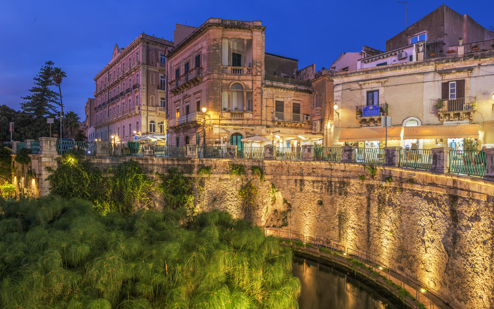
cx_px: 268
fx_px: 269
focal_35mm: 20
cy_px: 167
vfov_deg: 59.6
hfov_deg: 84.8
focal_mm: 16
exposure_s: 30
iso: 64
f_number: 10
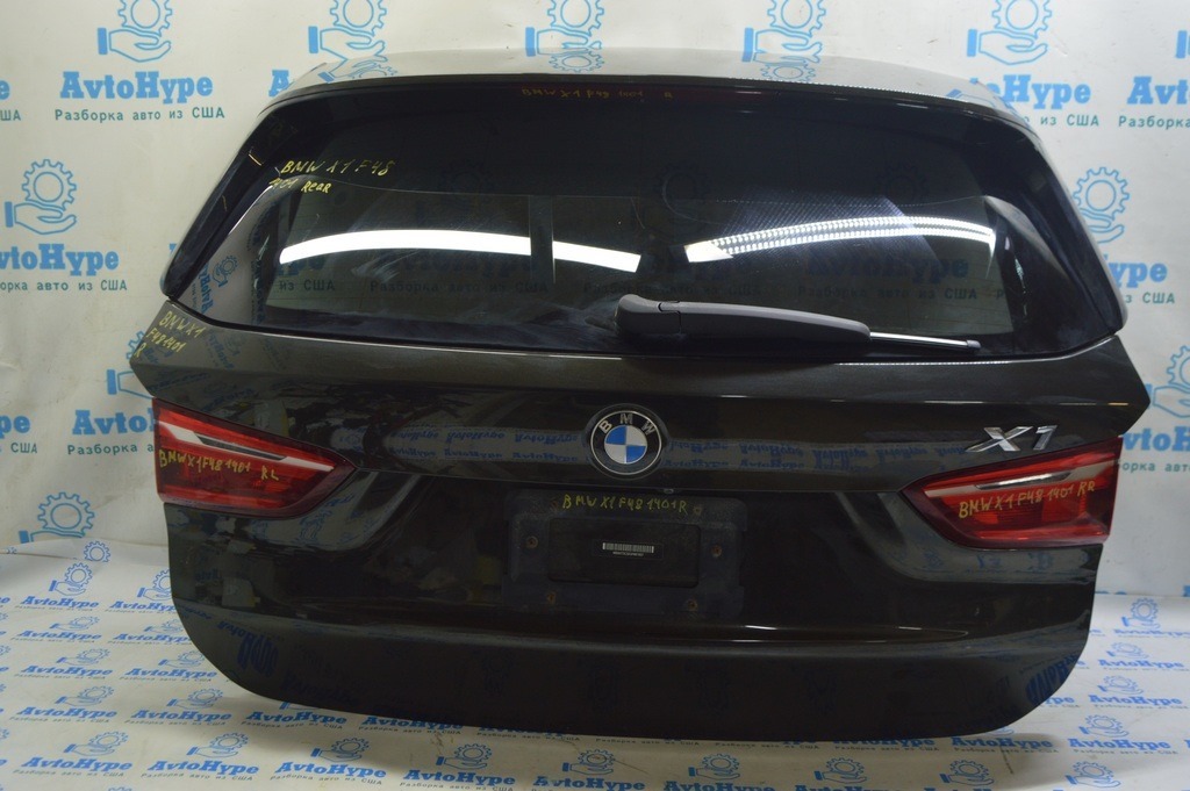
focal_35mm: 30
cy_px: 396
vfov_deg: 43.5
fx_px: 991
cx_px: 595
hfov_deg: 62.0
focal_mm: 20
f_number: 5.6
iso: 400
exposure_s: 1/20
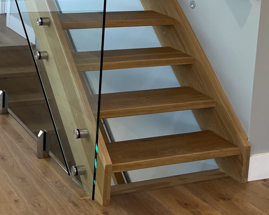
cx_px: 35
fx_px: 621
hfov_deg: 23.9
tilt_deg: -6.2
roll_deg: -1.5
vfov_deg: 18.6
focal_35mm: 78
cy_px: -45
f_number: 1.6
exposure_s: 1/60
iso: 80
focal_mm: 5.1
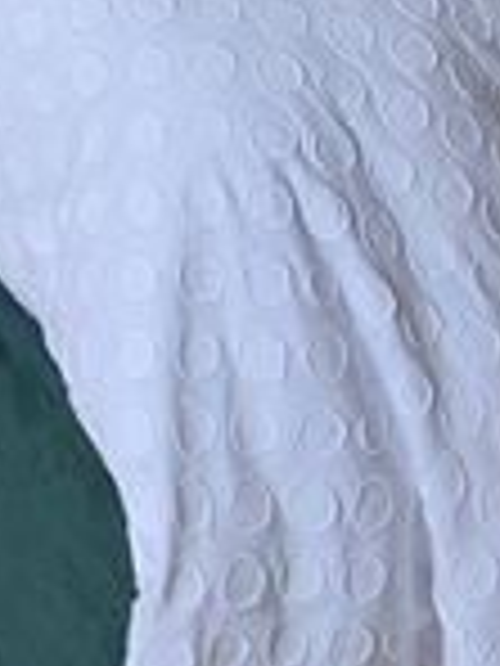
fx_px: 1695
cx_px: -221
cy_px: -468
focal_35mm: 88
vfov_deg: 18.4
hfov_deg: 15.6
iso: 80
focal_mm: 1.74
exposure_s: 1/100
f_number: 2.2
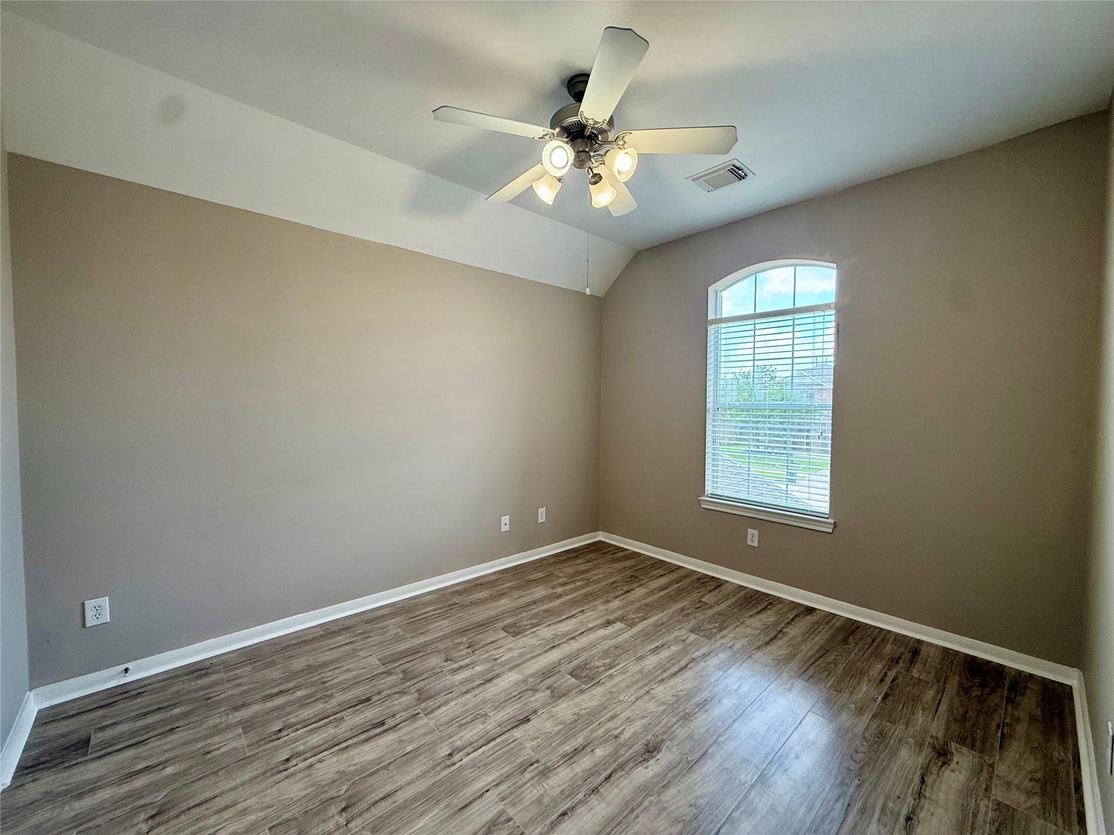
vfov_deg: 85.7
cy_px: 418
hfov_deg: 102.1
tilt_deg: -2.7
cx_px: 557
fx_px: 451
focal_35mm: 14
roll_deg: -0.3
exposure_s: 1/99
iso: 80
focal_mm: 2.22
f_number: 2.2
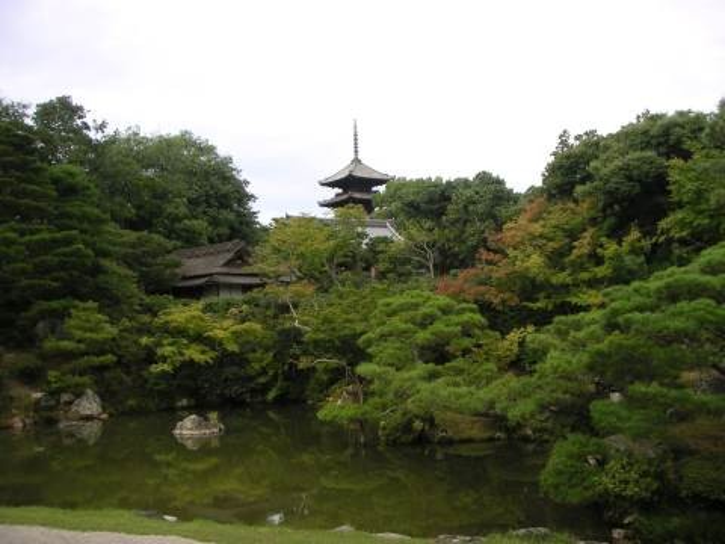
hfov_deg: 49.0
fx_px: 796
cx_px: 362
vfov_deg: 37.7
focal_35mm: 38
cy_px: 272
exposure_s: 1/350
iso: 50
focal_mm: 6
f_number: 2.8
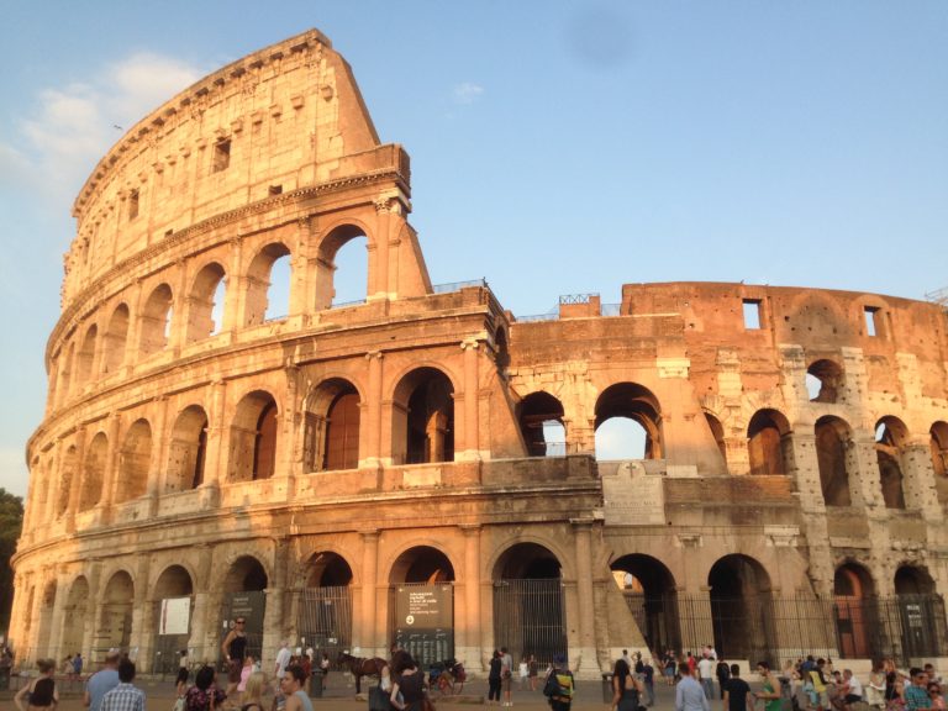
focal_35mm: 33
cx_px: 474
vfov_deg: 42.9
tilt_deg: +19.0
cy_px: 356
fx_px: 904
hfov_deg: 55.4
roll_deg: +0.9
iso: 50
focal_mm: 4.12
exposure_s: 1/271
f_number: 2.4
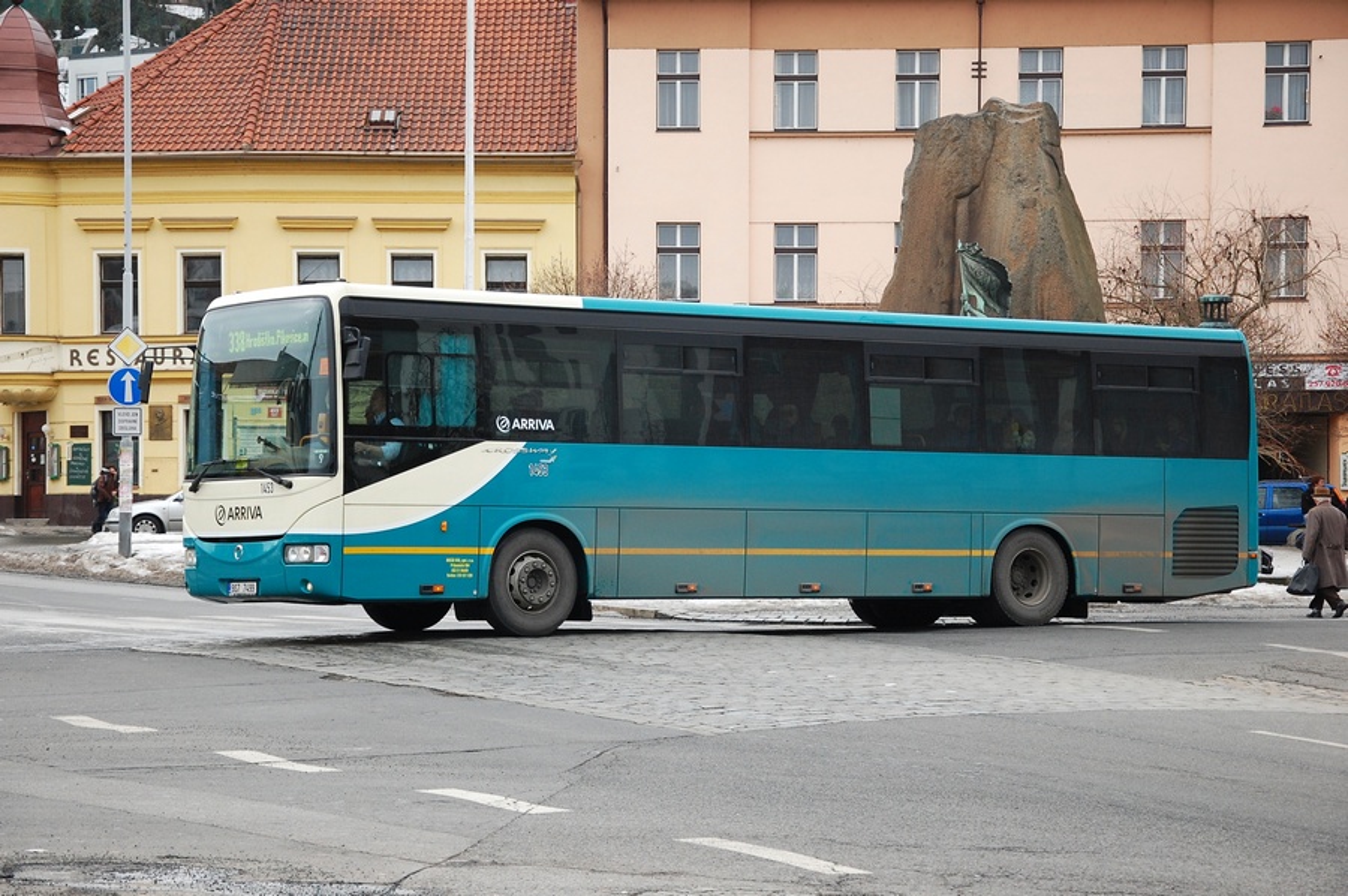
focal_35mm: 99
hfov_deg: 20.6
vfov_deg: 13.8
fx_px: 3703
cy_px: 448
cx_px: 674
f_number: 5.3
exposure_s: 1/640
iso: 400
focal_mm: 66
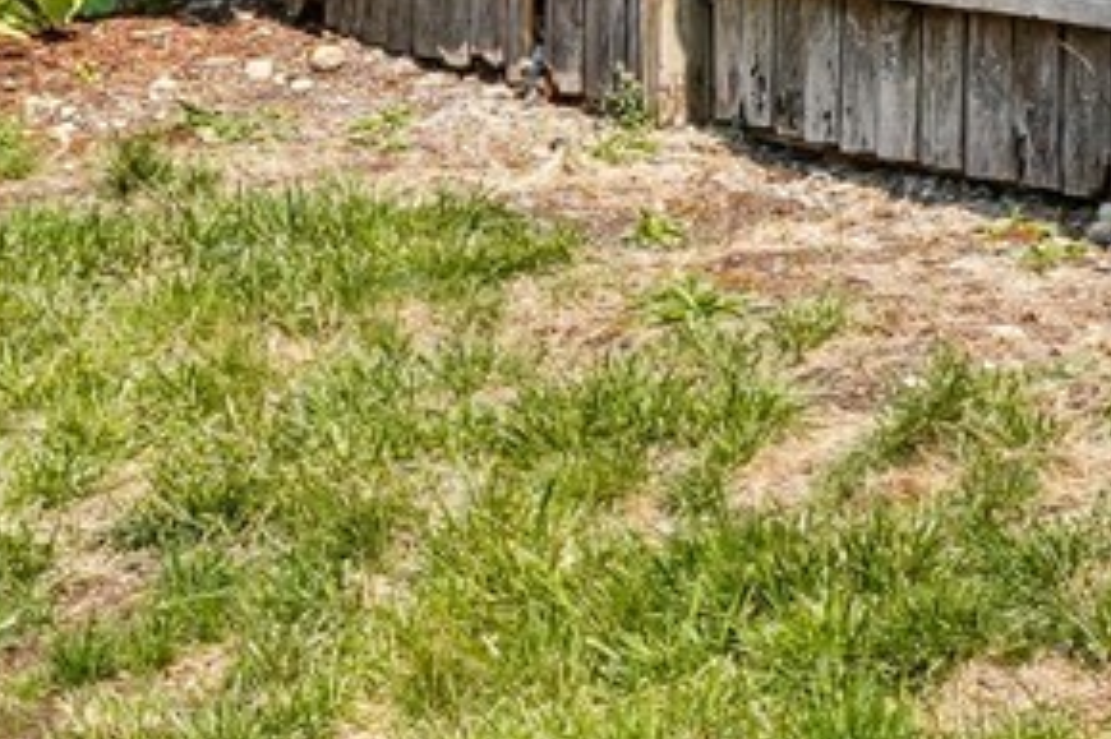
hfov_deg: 11.7
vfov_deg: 8.3
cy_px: -205
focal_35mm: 164
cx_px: -783
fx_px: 5058
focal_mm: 28
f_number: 8
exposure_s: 1/125
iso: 160
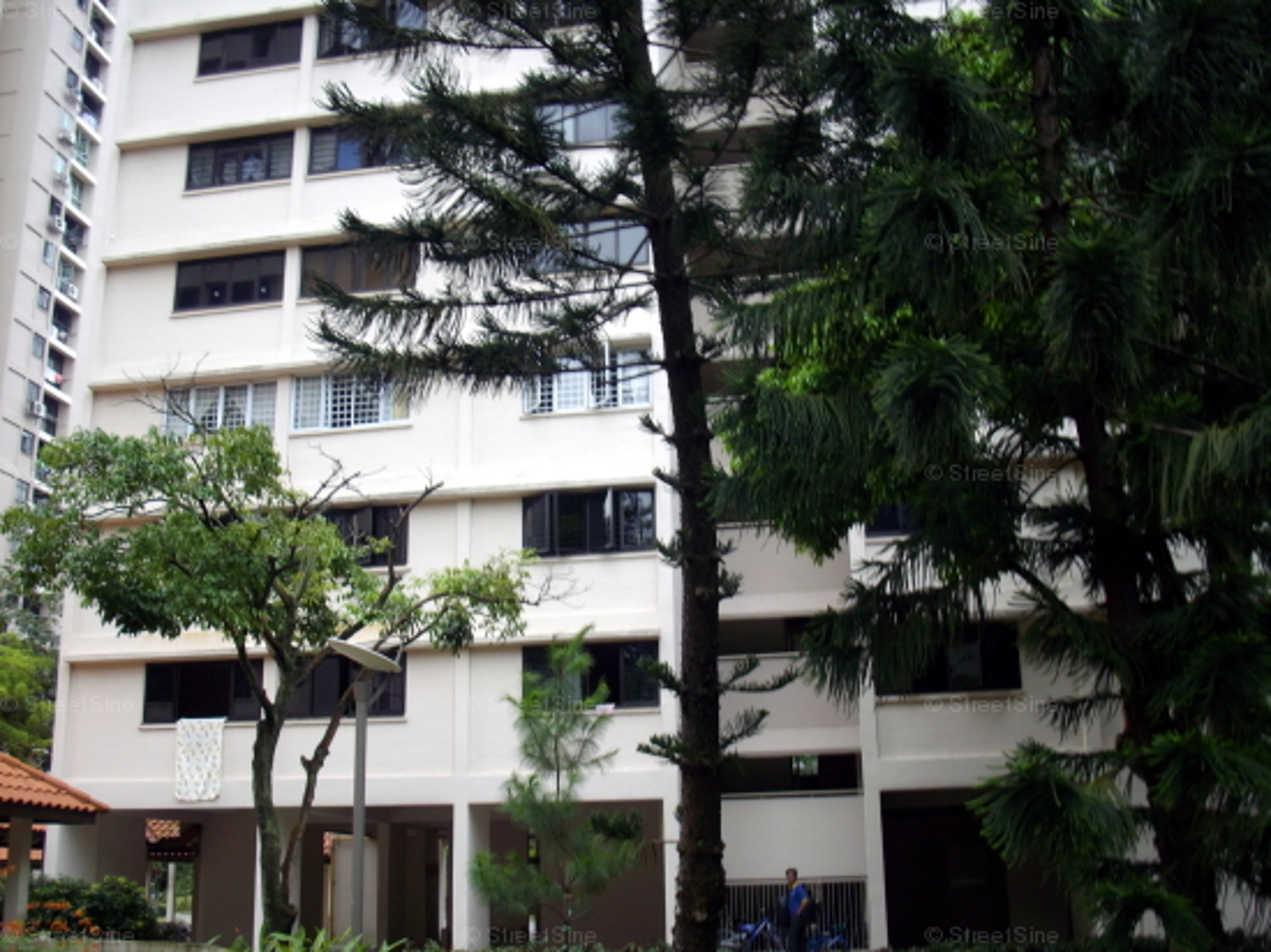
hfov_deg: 50.2
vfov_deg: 38.6
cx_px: 636
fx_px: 1358
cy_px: 476
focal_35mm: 37
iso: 80
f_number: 5.6
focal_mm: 6.2
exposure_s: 1/50
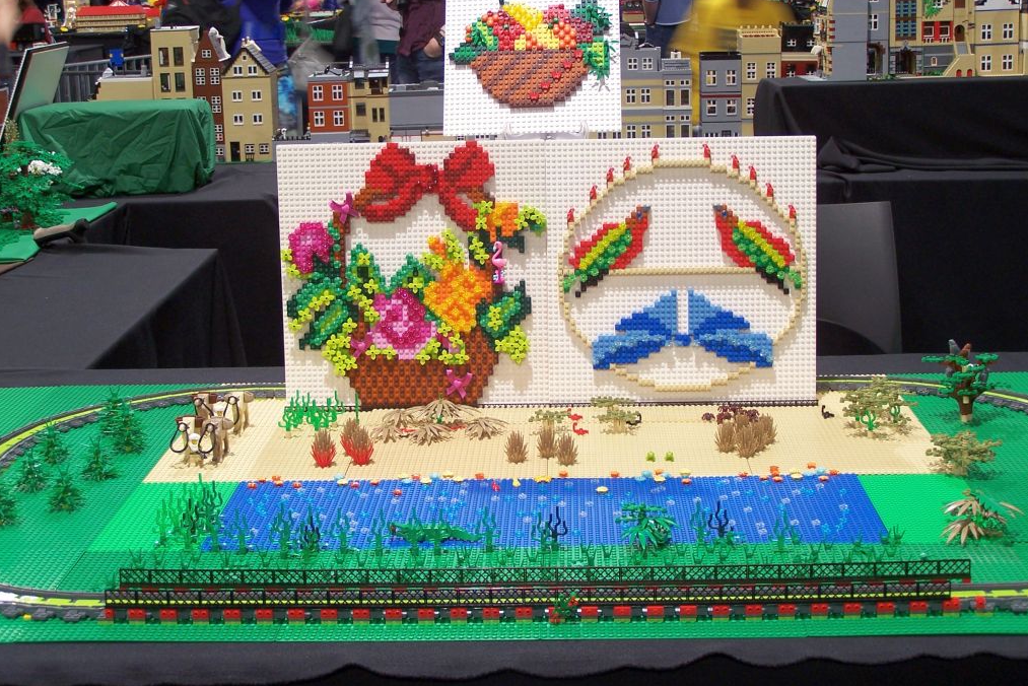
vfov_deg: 21.9
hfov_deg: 32.4
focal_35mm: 62
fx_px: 1771
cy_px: 297
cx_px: 516
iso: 80
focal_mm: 9.8
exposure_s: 1/6
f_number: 3.1
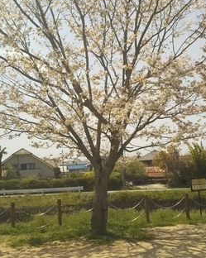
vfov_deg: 39.5
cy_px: 115
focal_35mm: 47
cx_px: 109
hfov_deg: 32.0
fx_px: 359
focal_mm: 4
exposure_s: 1/829
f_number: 2.2
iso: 40
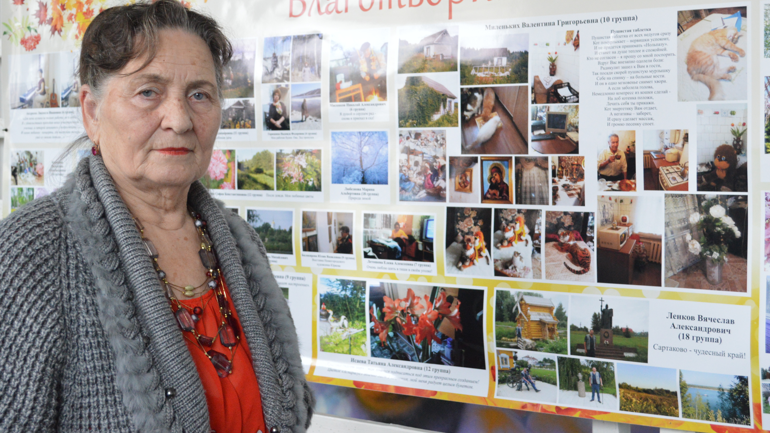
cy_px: 142
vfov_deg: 23.8
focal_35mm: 50
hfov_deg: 41.3
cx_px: 412
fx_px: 1021
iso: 1600
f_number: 5
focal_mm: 28
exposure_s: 1/100
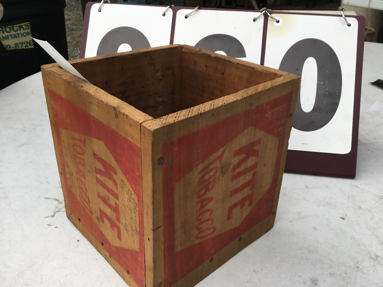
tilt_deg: -28.3
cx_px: 192
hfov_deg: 58.4
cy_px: 144
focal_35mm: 31
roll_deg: +0.4
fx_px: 343
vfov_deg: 45.4
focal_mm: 3.3
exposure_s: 1/120
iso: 32
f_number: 2.4
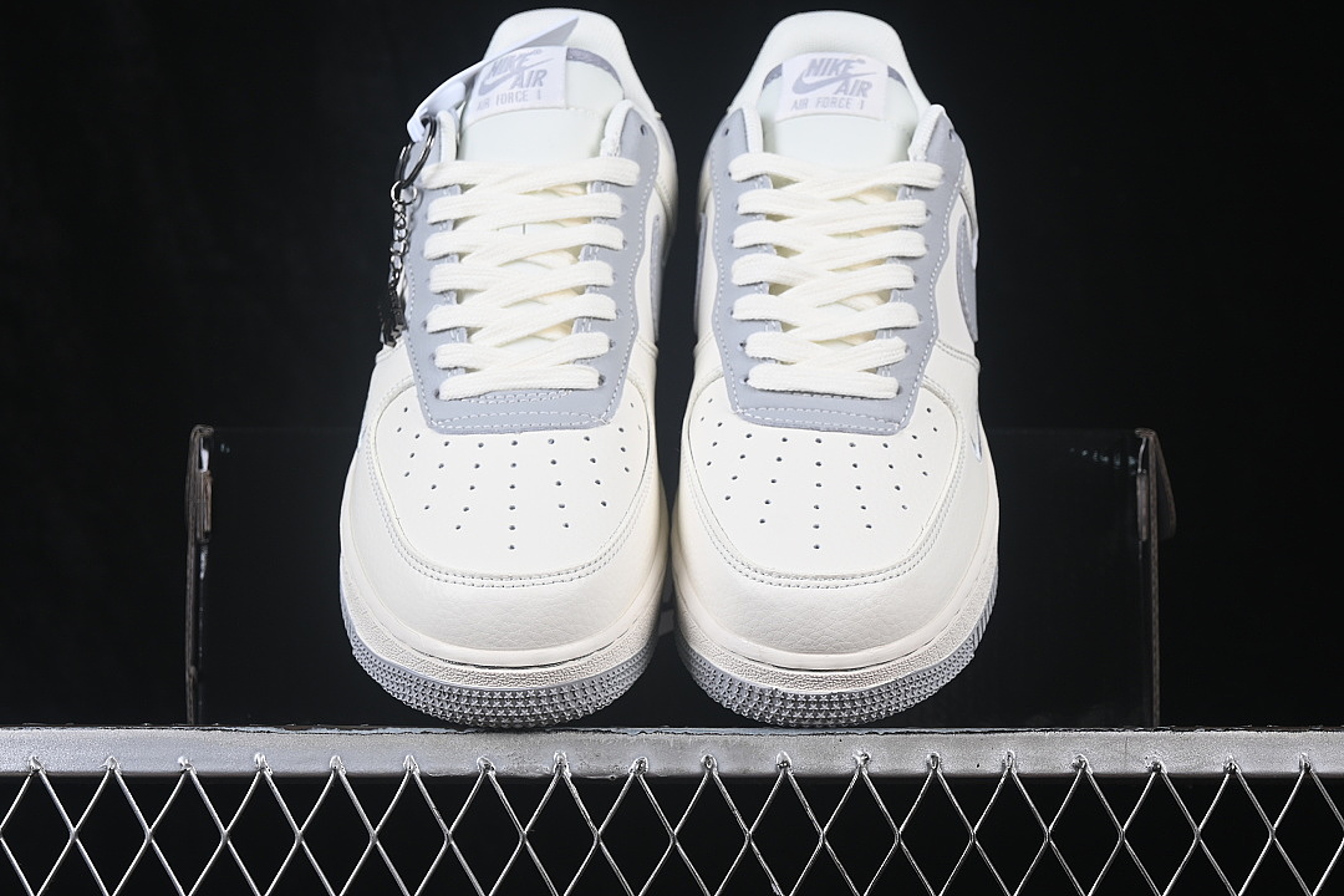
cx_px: 672
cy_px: 448
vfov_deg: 18.2
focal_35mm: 75
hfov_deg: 27.0
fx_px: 2800
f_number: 8
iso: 160
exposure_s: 1/80
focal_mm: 50
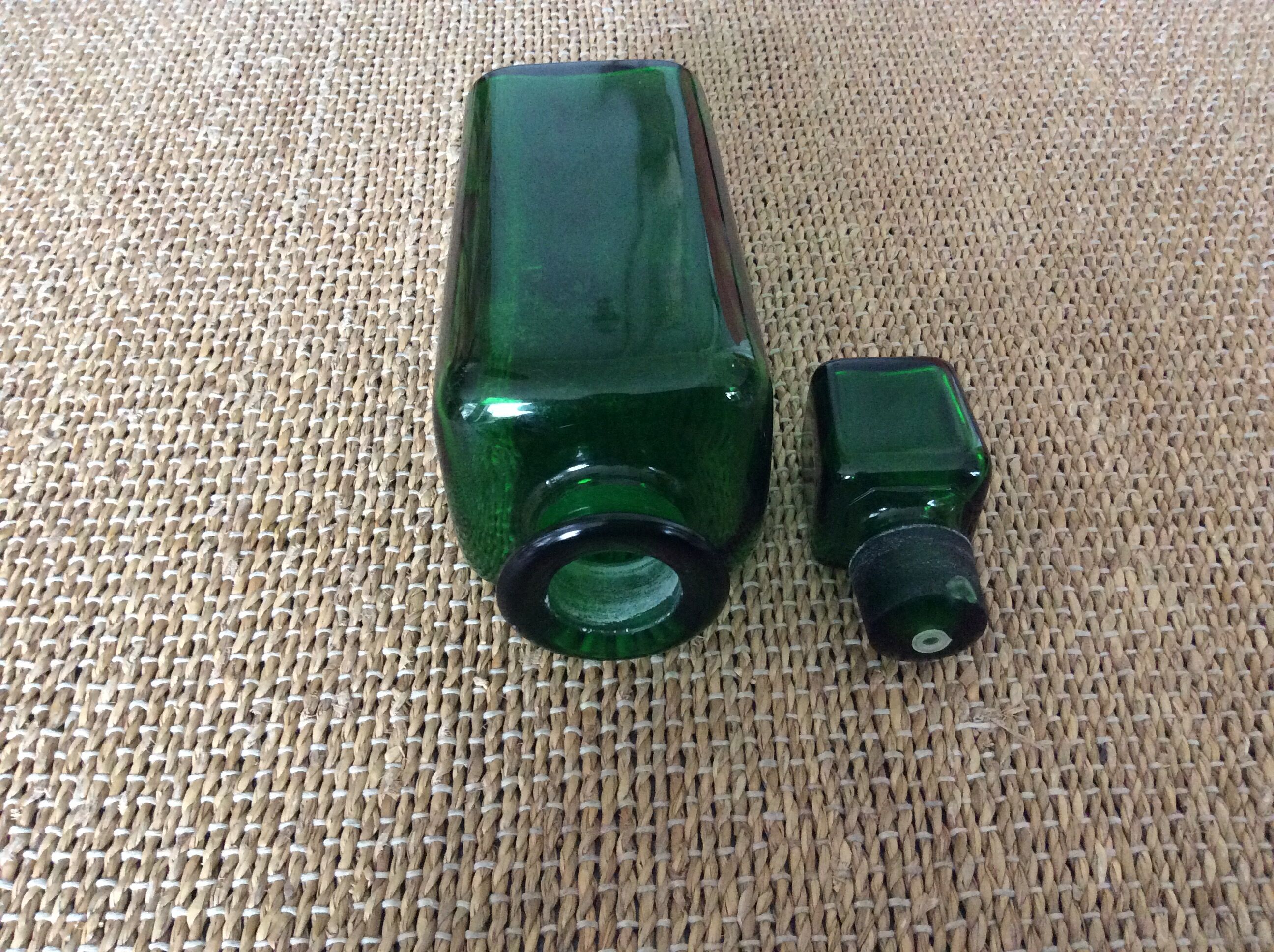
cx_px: 637
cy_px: 476
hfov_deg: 56.9
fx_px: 1176
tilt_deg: -49.2
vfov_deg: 44.1
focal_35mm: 32
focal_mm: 3.3
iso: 250
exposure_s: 1/25
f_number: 2.4
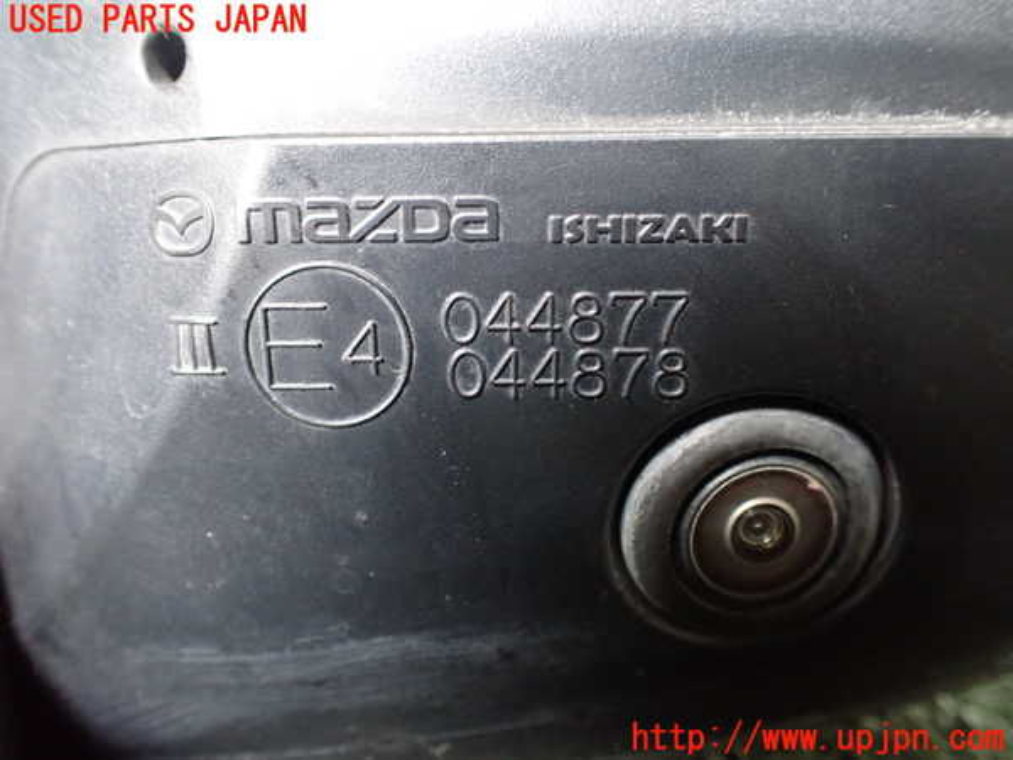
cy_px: 380
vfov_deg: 46.8
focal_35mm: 30
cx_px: 506
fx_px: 878
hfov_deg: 60.0
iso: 1000
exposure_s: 1/30
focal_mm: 5.4
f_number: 2.3
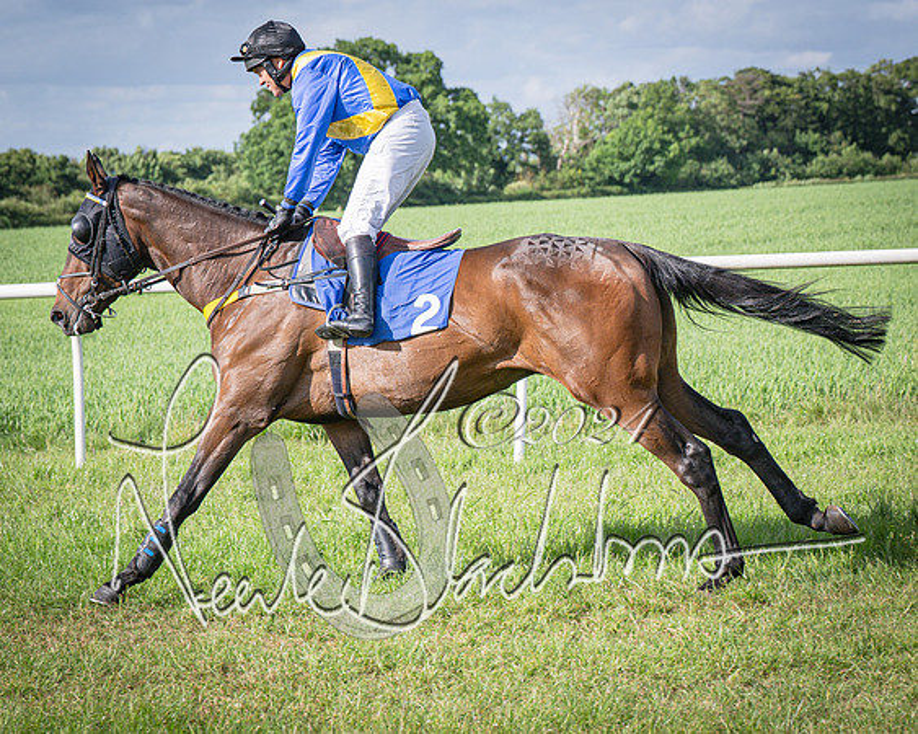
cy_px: 401
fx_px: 3513
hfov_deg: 14.9
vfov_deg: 11.9
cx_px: 327
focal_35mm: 129
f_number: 4.5
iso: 200
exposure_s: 1/1600
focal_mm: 70
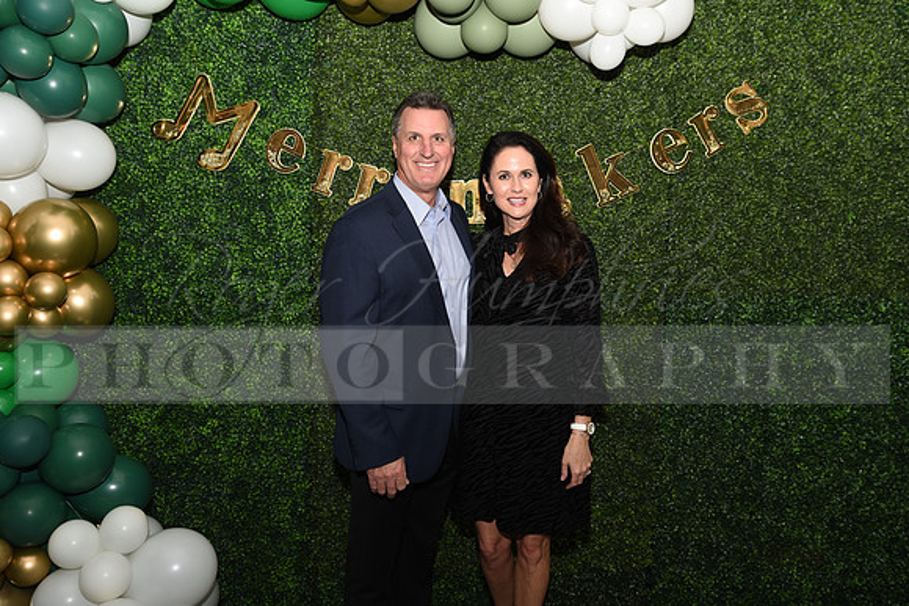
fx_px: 783
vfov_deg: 42.3
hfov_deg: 60.3
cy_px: 303
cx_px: 454
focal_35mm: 31
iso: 100
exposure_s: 1/60
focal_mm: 31
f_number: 4
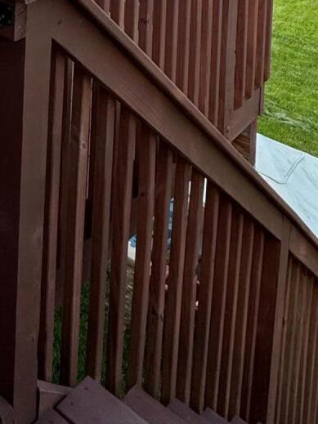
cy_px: -185
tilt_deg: -5.8
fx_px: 662
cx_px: -146
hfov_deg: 22.6
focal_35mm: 54
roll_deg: +0.8
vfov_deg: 27.0
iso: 40
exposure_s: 1/512
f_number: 2.2
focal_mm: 2.22
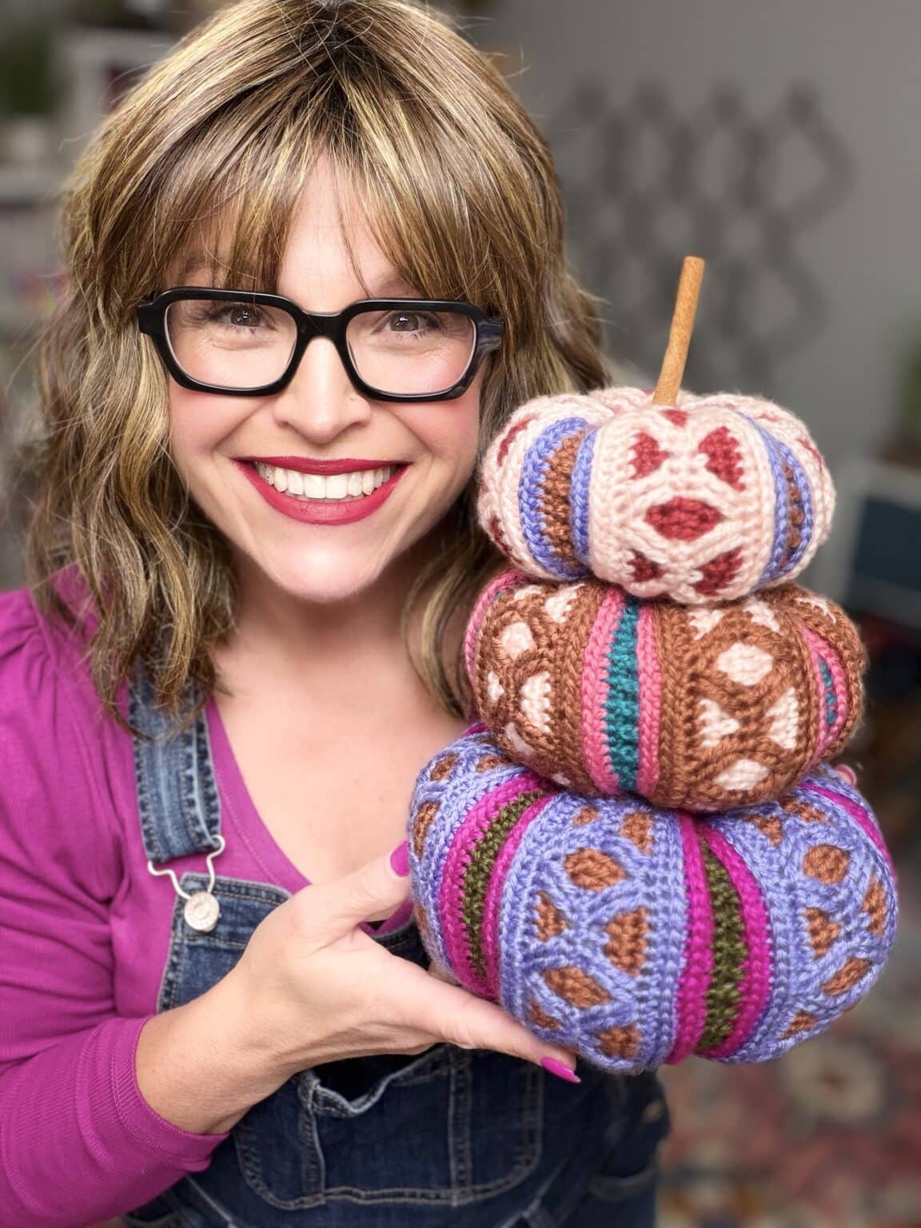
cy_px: 614
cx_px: 460
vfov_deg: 60.0
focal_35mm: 30
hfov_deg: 46.8
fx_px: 1064
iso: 160
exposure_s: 1/60
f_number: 1.9
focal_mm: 2.71
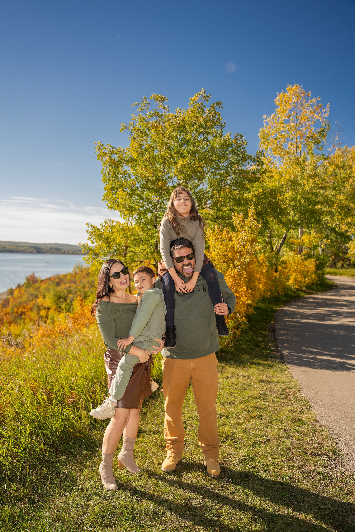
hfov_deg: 45.0
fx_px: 429
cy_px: 266
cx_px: 178
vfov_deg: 63.7
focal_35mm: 29
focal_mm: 29
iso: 320
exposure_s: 1/2000
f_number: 2.8
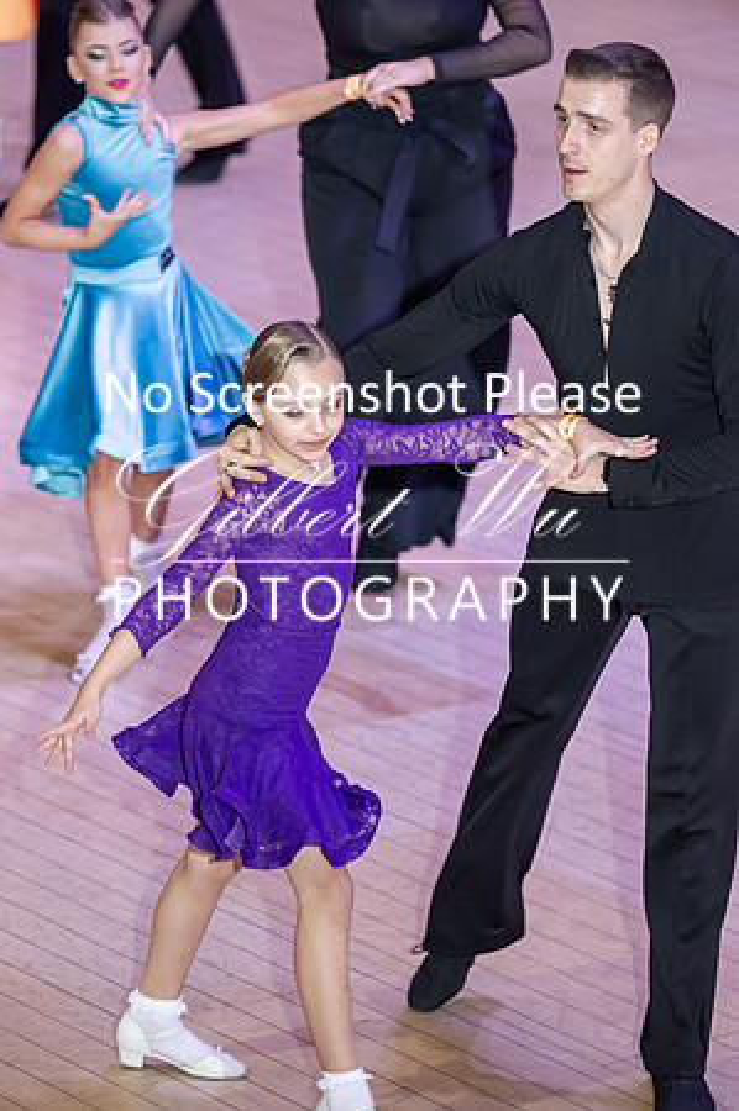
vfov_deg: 8.1
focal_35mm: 255
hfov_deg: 5.4
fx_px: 7879
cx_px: 226
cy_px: 556
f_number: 2.8
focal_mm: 170
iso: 1600
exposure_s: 1/250
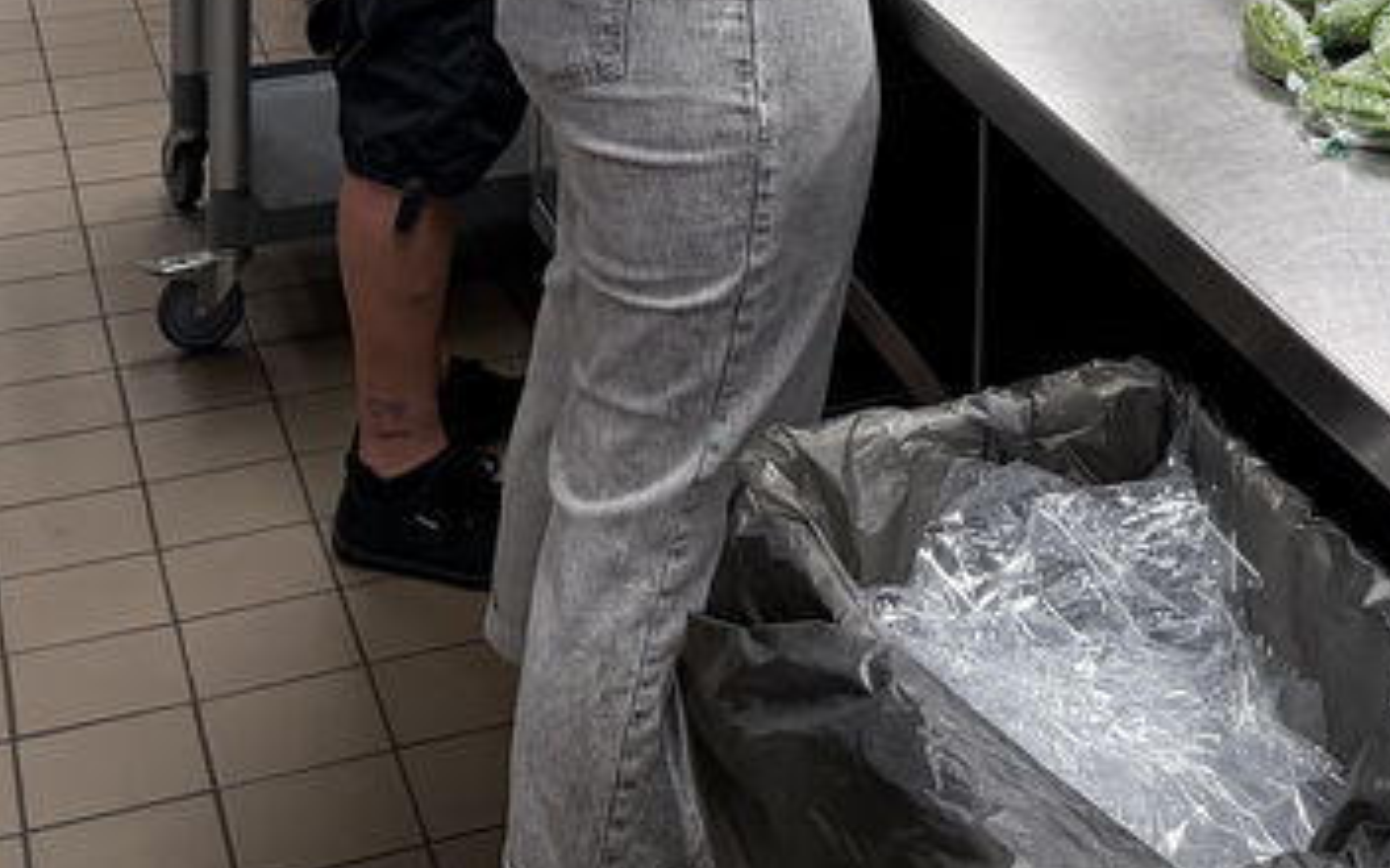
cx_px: 1256
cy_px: -627
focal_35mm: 74
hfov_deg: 26.9
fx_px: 2803
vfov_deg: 15.5
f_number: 1.78
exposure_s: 1/175
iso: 100
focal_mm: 6.76
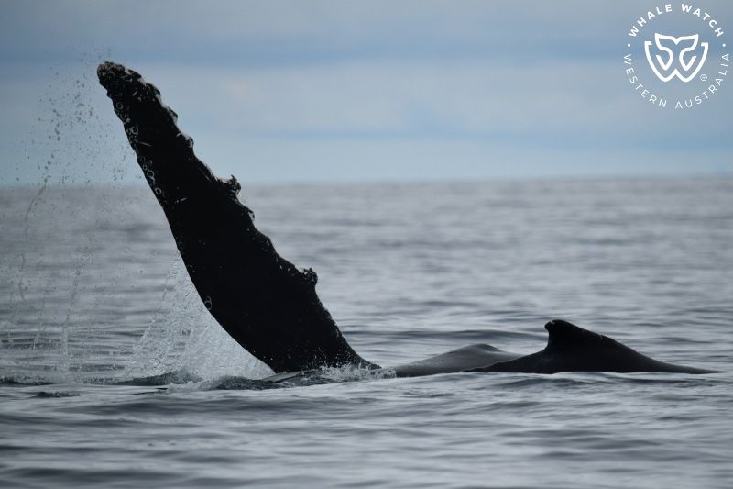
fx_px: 10178
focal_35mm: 500
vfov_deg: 2.7
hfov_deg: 4.1
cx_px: 366
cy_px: 244
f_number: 6.3
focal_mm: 500
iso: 1000
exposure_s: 1/8000
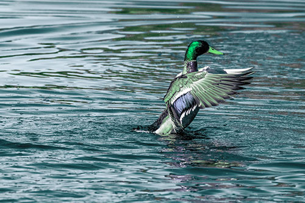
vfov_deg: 2.3
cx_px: 152
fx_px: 5081
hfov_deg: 3.4
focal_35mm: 600
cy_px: 102
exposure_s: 1/2500
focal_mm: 600
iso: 4000
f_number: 11
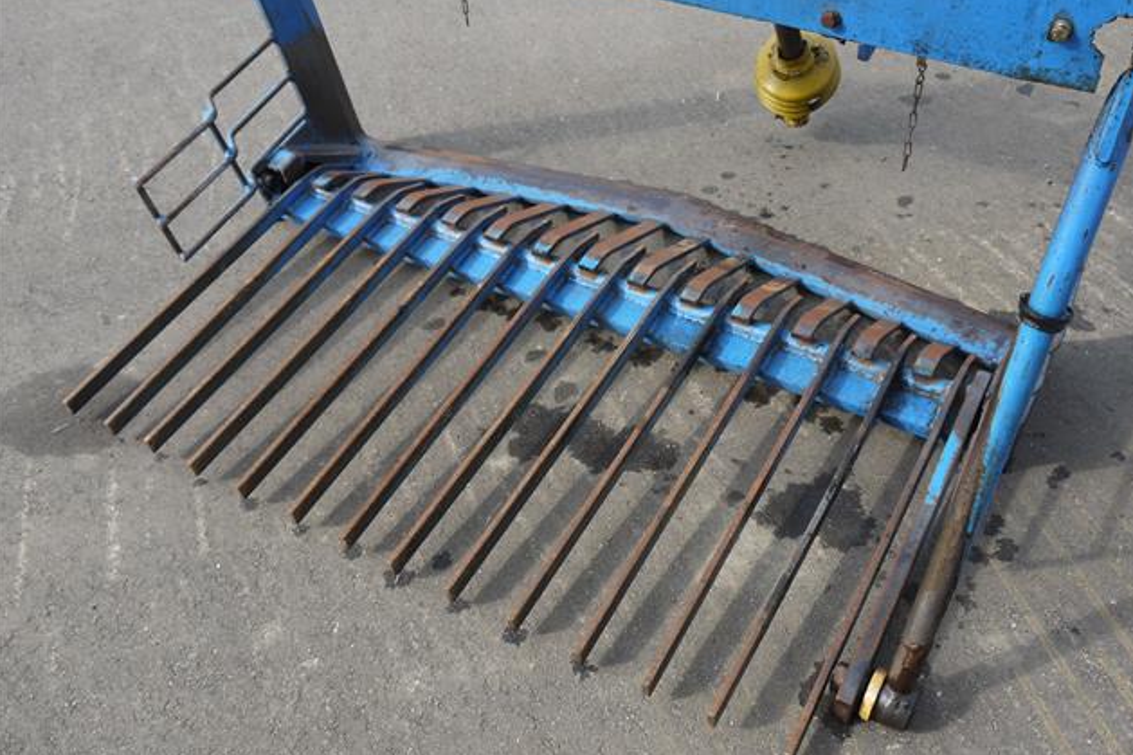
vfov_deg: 36.9
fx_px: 1133
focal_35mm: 36
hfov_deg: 53.1
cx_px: 569
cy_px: 387
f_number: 5.6
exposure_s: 1/200
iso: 100
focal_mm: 17
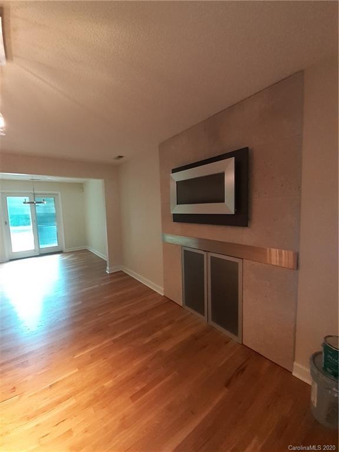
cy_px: 226
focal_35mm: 13
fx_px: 170
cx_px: 170
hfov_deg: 89.9
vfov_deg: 106.2
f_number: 2.2
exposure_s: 1/24
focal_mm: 1.13
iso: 250
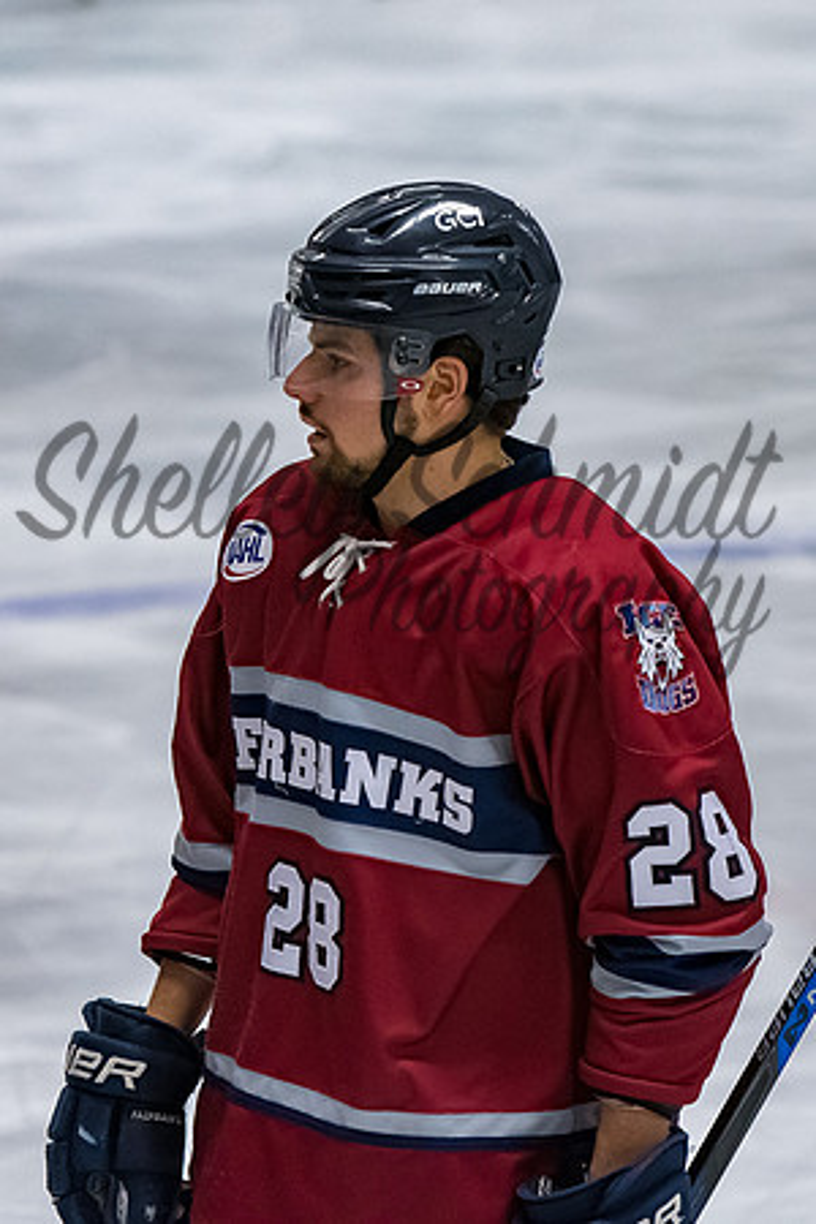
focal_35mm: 320
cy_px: 586
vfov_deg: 6.4
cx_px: 264
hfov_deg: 4.3
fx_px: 10875
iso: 2500
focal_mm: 135
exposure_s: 1/800
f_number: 3.5
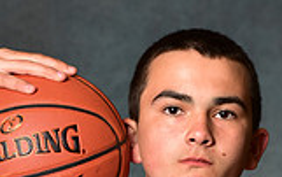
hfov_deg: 8.2
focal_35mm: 257
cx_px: 101
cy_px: 282
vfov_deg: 5.1
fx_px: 1977
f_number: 4.5
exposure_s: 1/200
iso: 100
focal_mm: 70
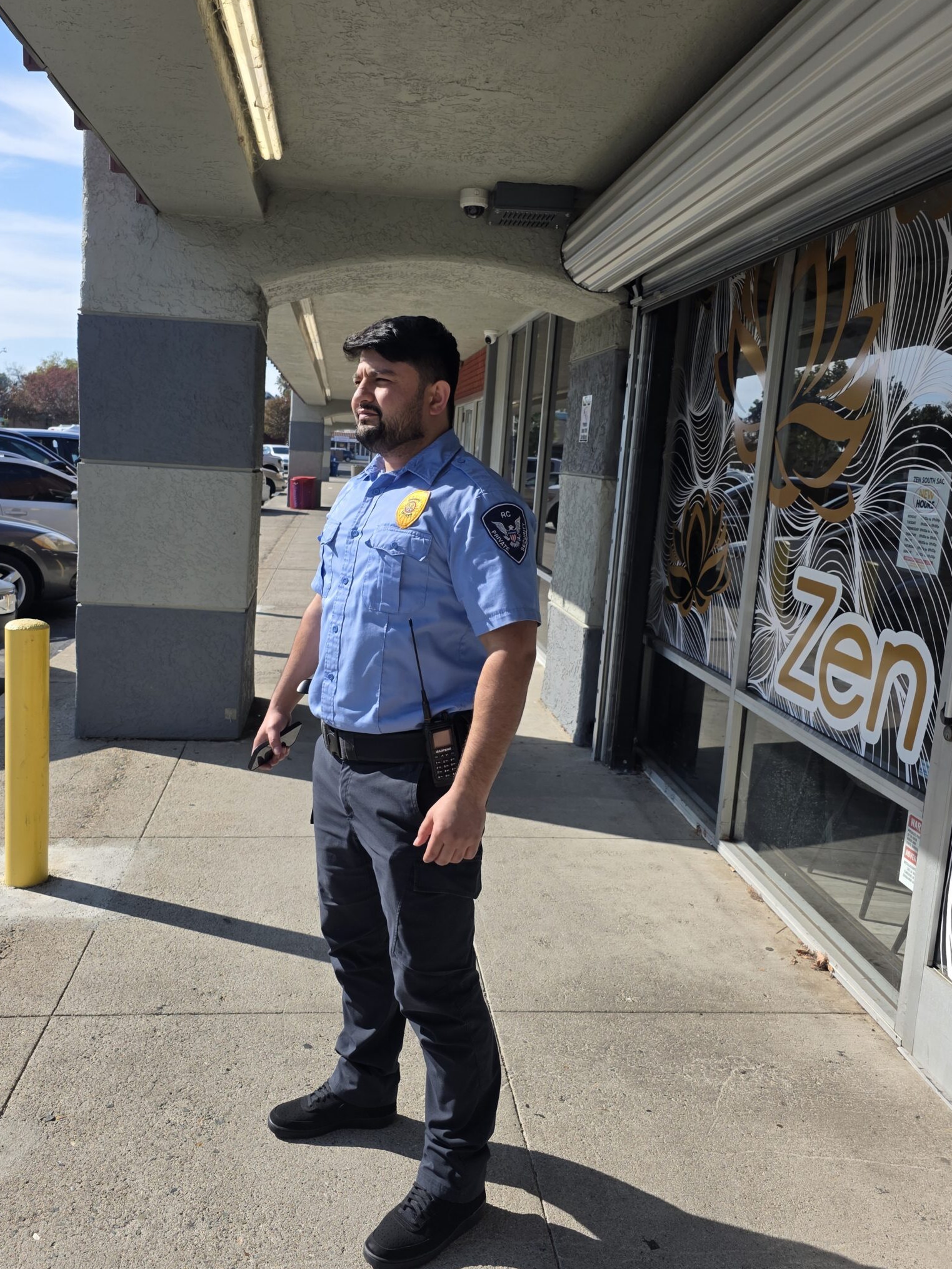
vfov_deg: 61.6
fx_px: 1063
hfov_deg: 48.1
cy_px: 611
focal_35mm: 29
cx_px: 414
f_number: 1.7
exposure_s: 1/4766
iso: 80
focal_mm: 6.3
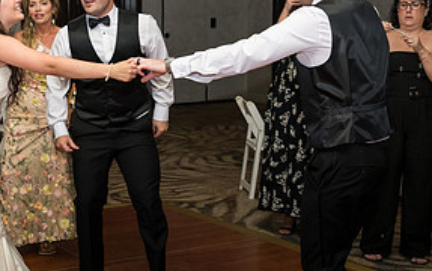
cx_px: 14
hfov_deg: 27.2
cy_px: 96
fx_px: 849
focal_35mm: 72
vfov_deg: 18.1
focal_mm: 35
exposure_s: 1/320
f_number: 4
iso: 1600
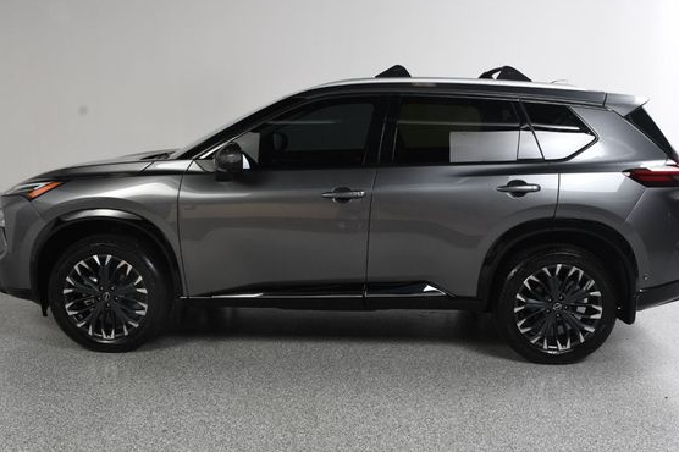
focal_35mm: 38
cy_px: 227
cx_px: 350
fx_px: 716
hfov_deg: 50.7
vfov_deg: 35.0
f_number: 10
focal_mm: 22
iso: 100
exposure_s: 1/160
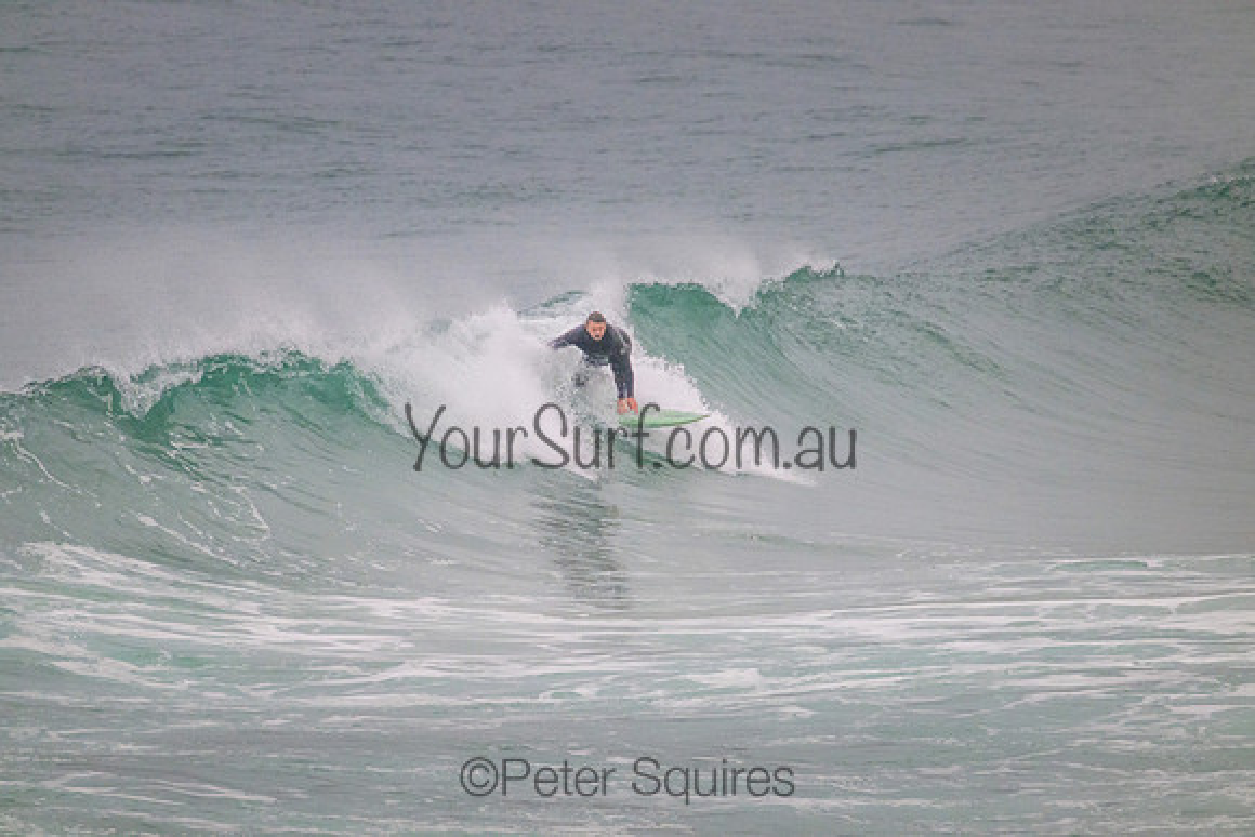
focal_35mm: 800
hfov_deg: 2.6
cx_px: 628
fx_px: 27894
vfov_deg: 1.7
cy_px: 418
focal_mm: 800
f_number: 11
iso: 3200
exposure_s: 1/1250
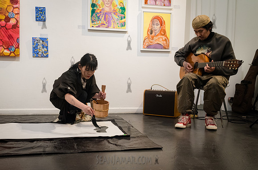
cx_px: 121
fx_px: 268
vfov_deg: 35.2
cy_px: 92
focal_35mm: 37
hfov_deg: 51.4
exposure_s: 1/320
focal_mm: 35
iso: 5000
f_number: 4.5
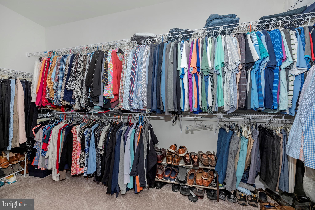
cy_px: 105
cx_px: 158
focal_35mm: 14
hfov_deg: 104.2
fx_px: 123
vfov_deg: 81.3
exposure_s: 1/80
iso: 200
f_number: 7.1
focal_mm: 14
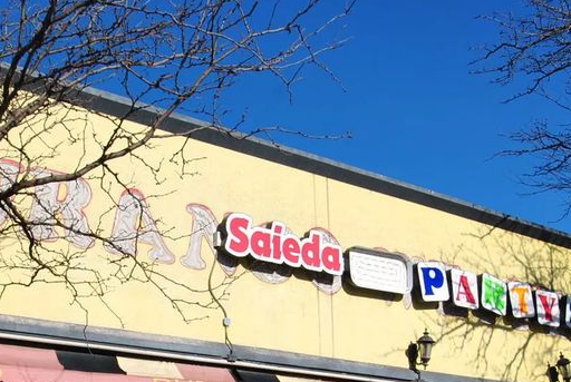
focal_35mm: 51
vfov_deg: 25.5
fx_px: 810
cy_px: 361
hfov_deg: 38.7
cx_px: 235
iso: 100
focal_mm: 17
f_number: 10
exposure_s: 1/250
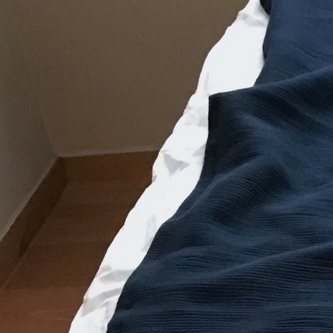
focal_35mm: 150
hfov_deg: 10.6
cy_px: 411
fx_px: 1633
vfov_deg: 11.4
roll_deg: +4.5
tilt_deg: -37.2
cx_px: 689
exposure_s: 1/11
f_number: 1.8
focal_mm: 3.99
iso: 100
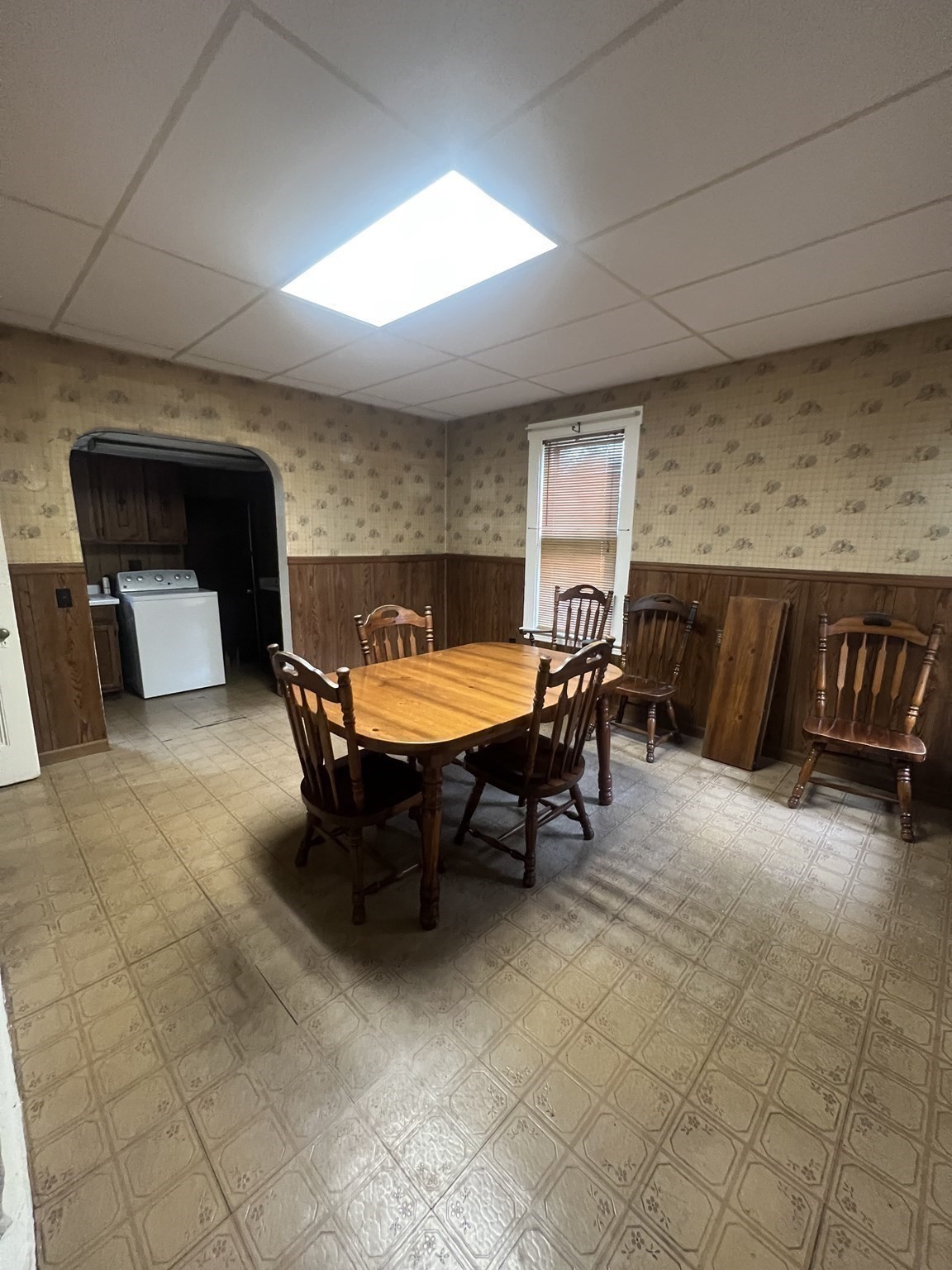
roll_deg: -0.6
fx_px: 477
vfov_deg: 106.2
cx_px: 476
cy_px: 635
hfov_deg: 89.9
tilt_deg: -11.6
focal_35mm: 13
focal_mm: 1.57
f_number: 1.8
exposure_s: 1/60
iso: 500
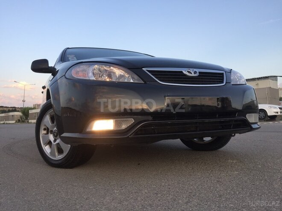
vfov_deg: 48.2
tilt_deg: +2.8
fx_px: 236
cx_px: 141
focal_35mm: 29
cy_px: 106
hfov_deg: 61.7
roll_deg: +1.1
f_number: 2.2
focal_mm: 4.15
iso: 32
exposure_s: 1/165
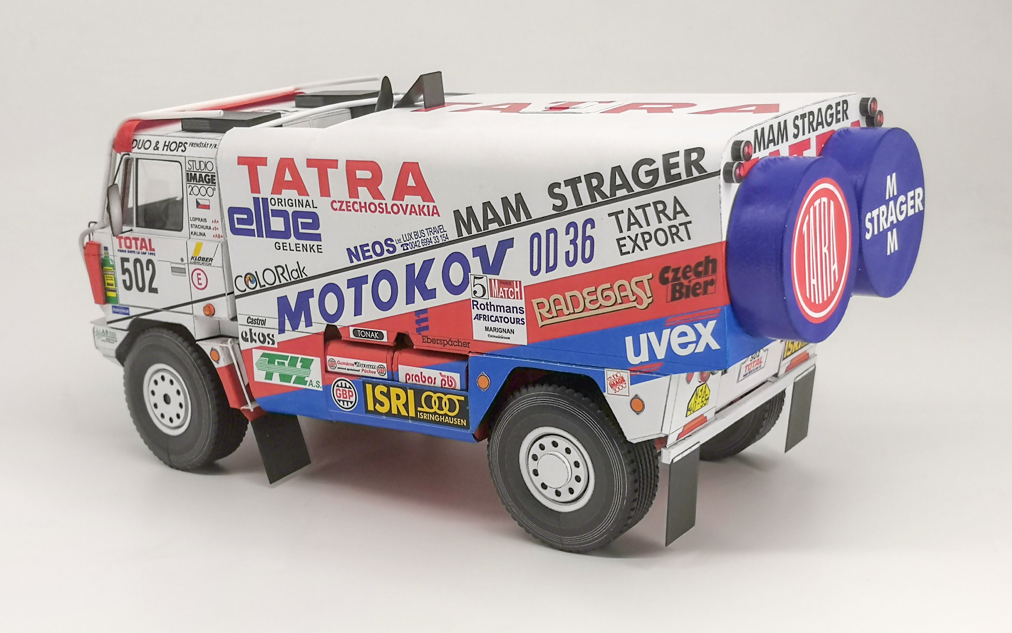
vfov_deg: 25.8
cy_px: 261
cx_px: 505
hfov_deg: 40.3
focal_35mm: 50
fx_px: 1379
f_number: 1.8
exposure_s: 1/204
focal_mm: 3.95
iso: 50
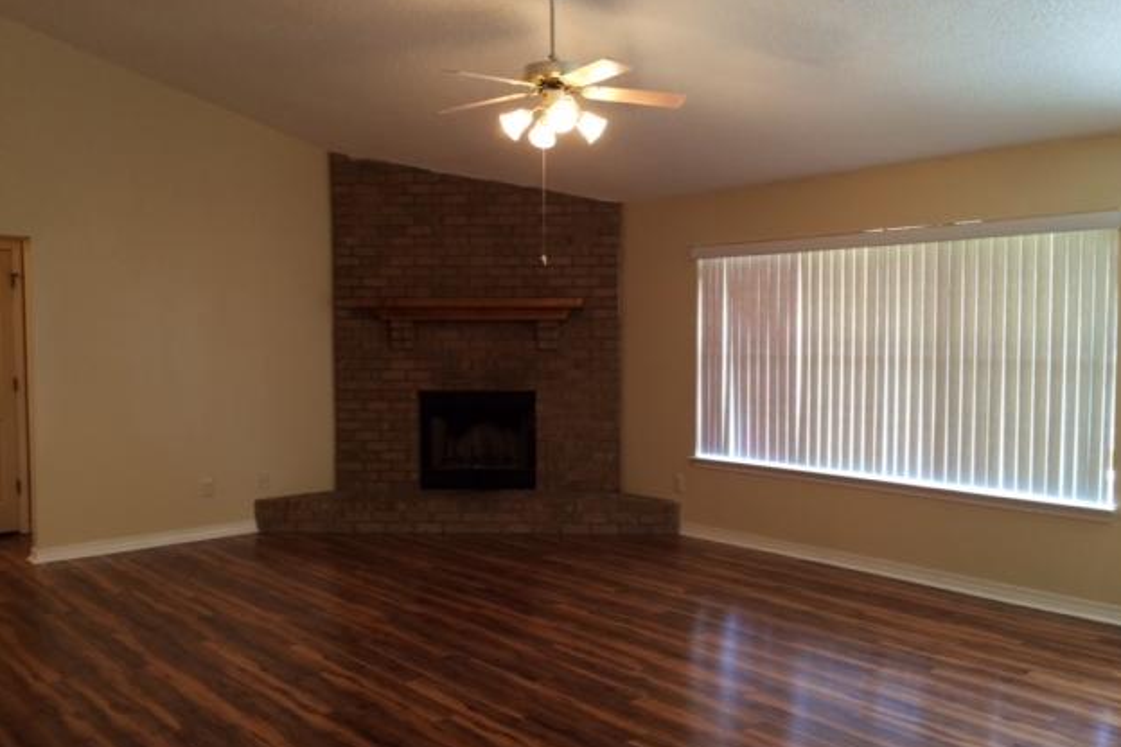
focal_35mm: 32
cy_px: 384
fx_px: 996
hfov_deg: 58.7
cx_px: 571
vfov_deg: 41.1
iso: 80
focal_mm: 4.12
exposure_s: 1/30
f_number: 2.2
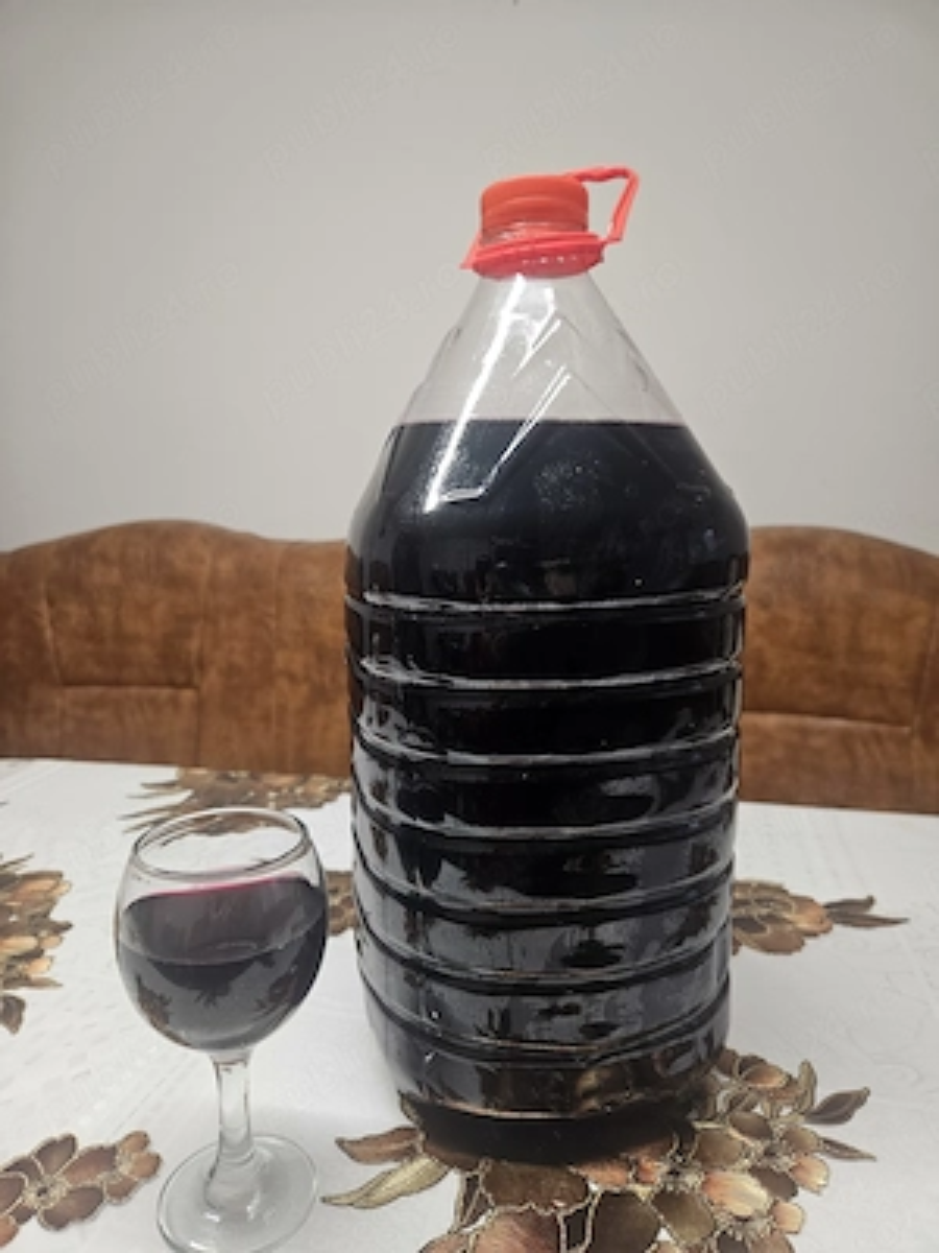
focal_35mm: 23
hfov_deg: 58.9
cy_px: 626
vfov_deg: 73.9
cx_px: 470
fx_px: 832
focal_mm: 5.4
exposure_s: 1/100
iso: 160
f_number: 1.8
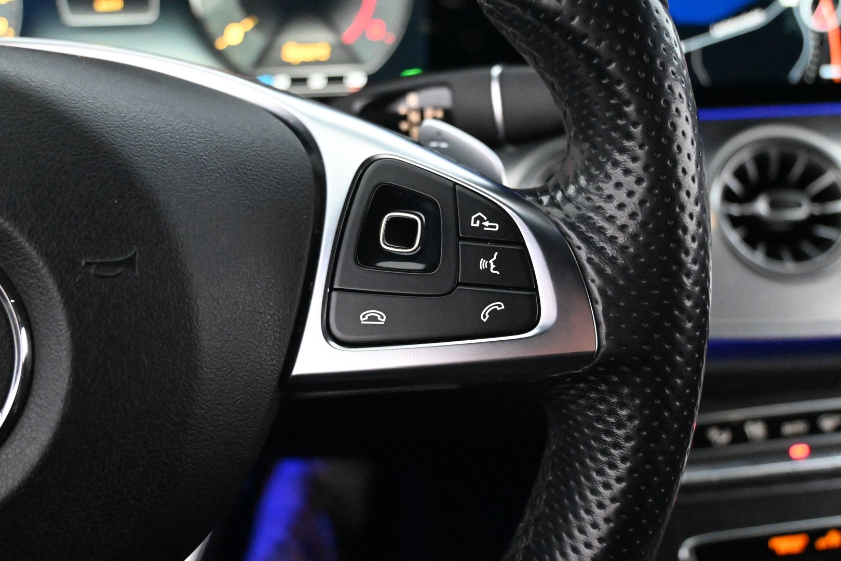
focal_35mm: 37
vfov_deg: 36.2
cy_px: 280
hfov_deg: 52.2
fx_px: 858
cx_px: 420
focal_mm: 24.5
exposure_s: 1/60
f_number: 4.2
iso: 12800
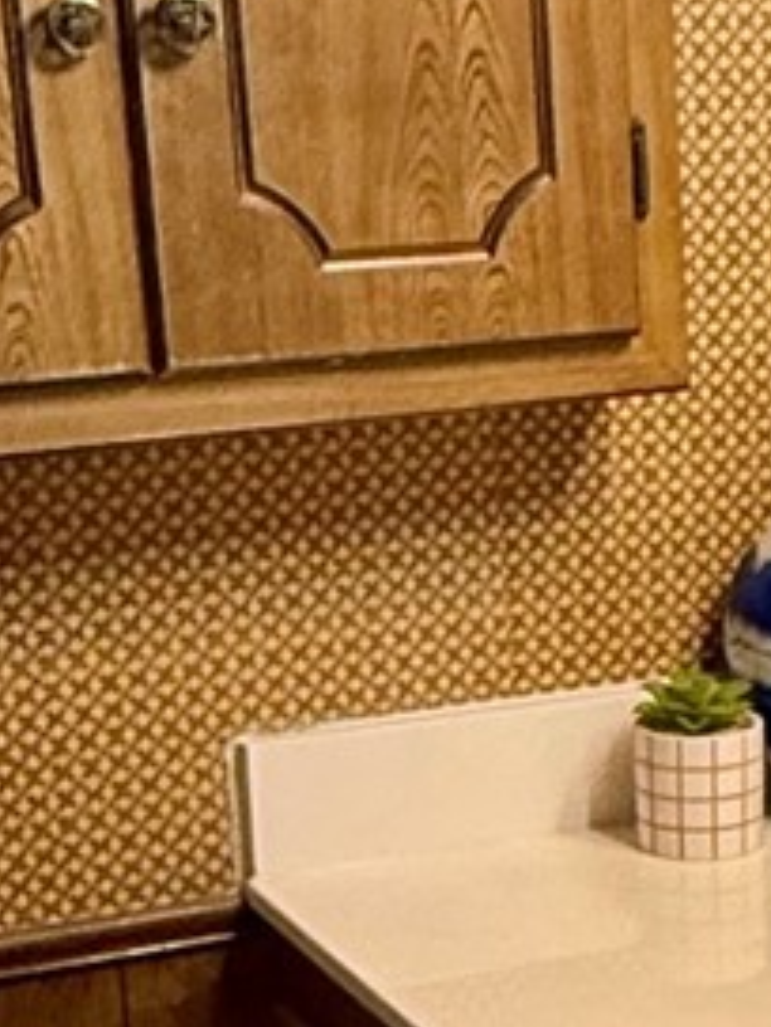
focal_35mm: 99
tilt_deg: -17.1
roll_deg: +0.4
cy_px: 850
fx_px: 2940
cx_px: 949
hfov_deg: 14.4
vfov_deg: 19.6
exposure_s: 1/60
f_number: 2.2
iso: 200
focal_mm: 2.22
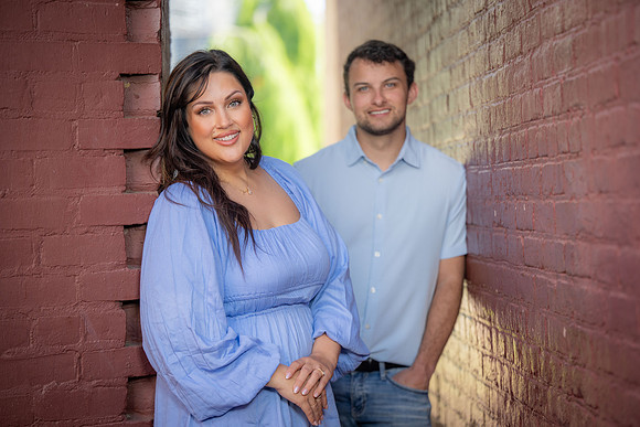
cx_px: 320
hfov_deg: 21.9
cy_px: 214
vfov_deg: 14.7
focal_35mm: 93
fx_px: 1654
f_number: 2.8
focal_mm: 93
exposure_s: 1/160
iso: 100
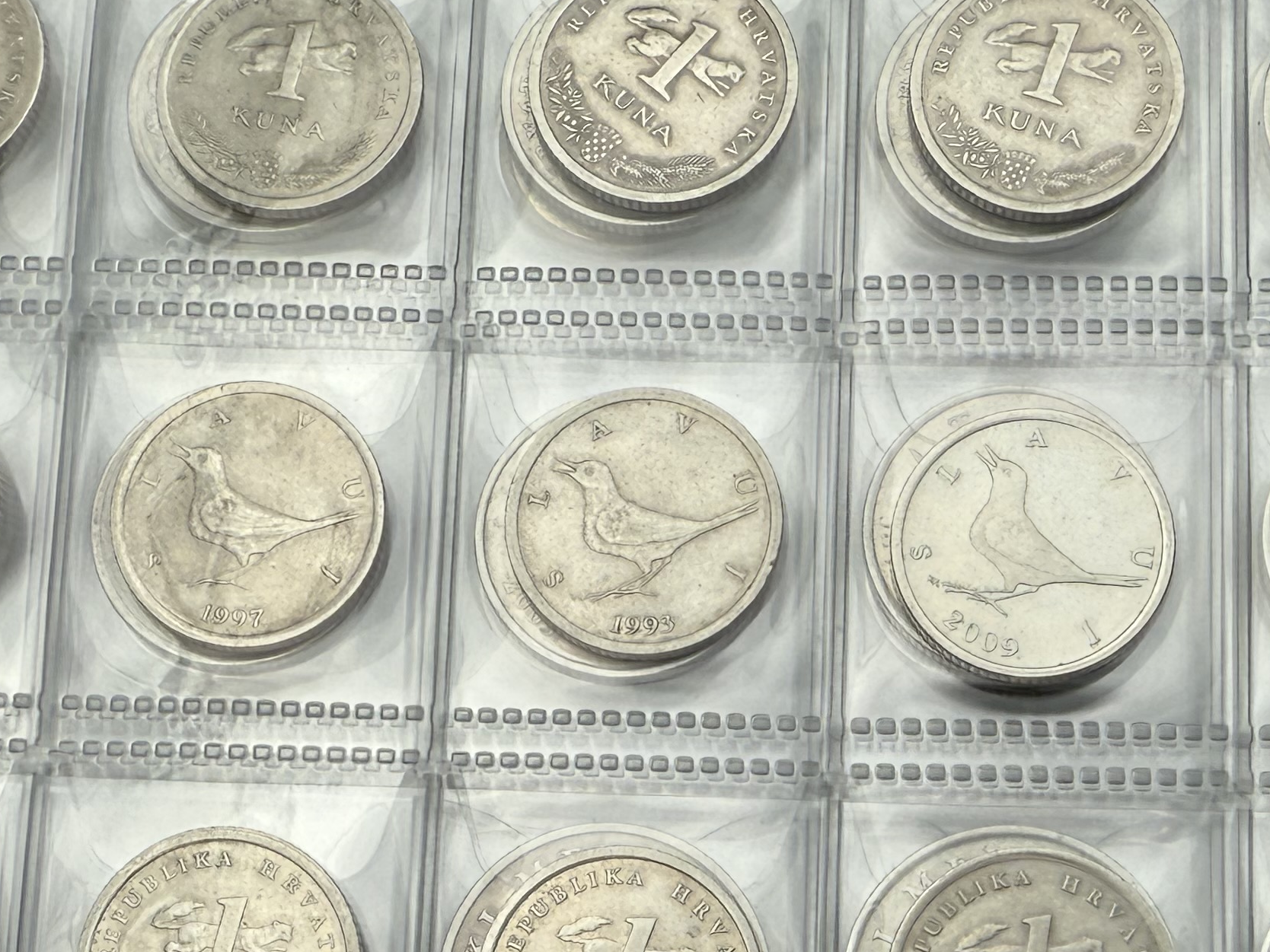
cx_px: 806
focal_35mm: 58
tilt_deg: -80.0
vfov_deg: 24.4
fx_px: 2128
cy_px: 887
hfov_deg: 33.0
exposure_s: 1/311
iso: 40
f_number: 2.2
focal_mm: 2.22
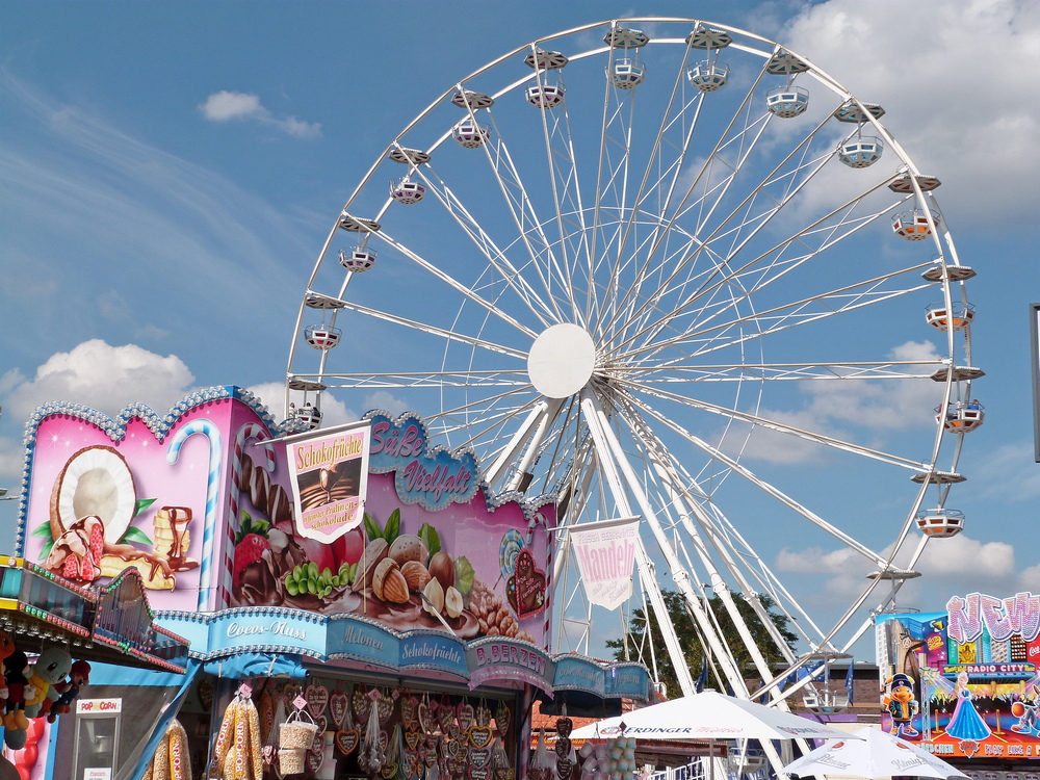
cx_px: 520
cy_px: 390
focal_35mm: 56
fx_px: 1682
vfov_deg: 26.1
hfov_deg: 34.3
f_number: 5.6
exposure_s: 1/800
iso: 100
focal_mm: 10
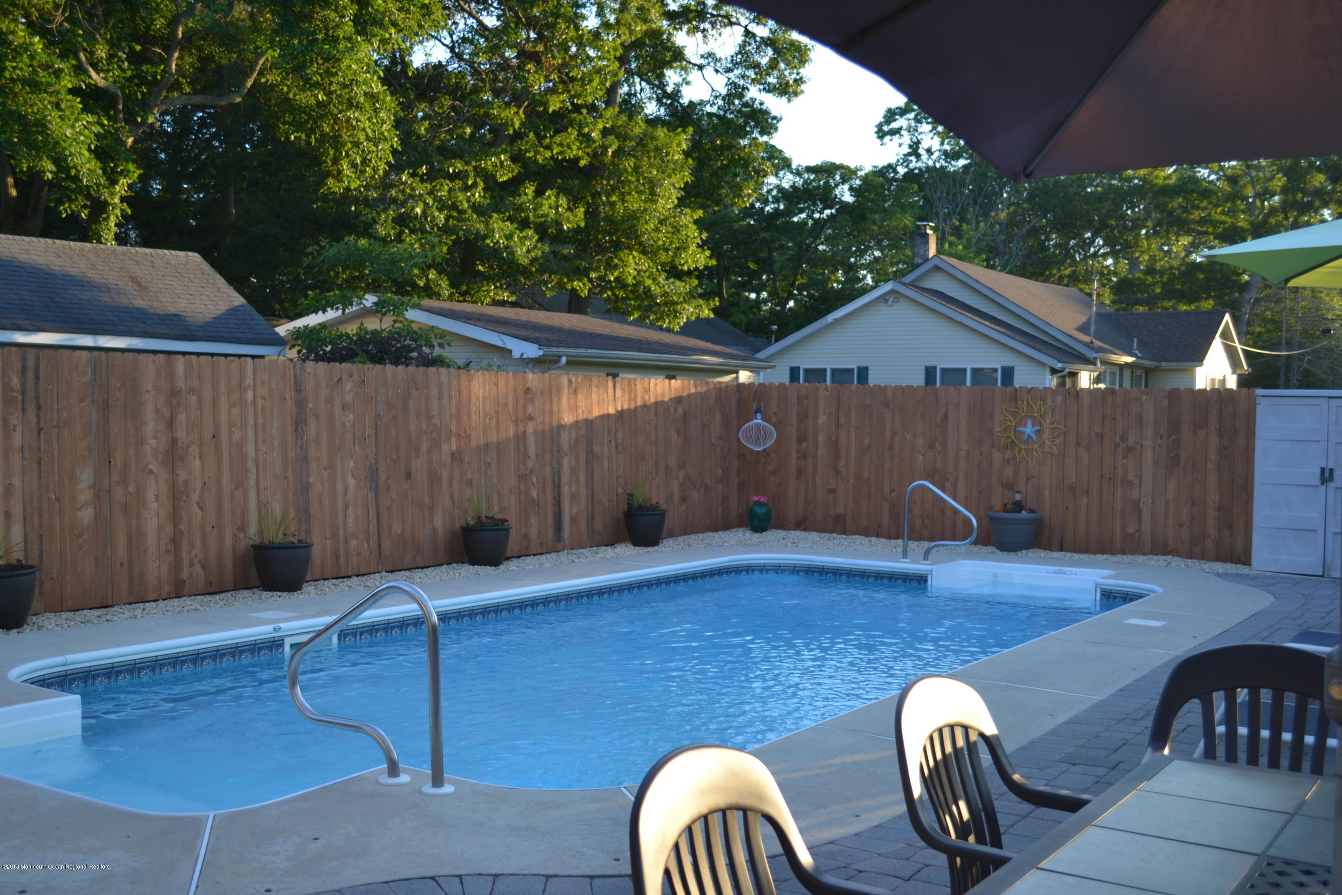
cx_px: 671
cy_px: 448
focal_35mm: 36
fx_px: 1342
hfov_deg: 53.1
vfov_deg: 36.9
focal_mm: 24
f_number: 4
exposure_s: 1/100
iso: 100
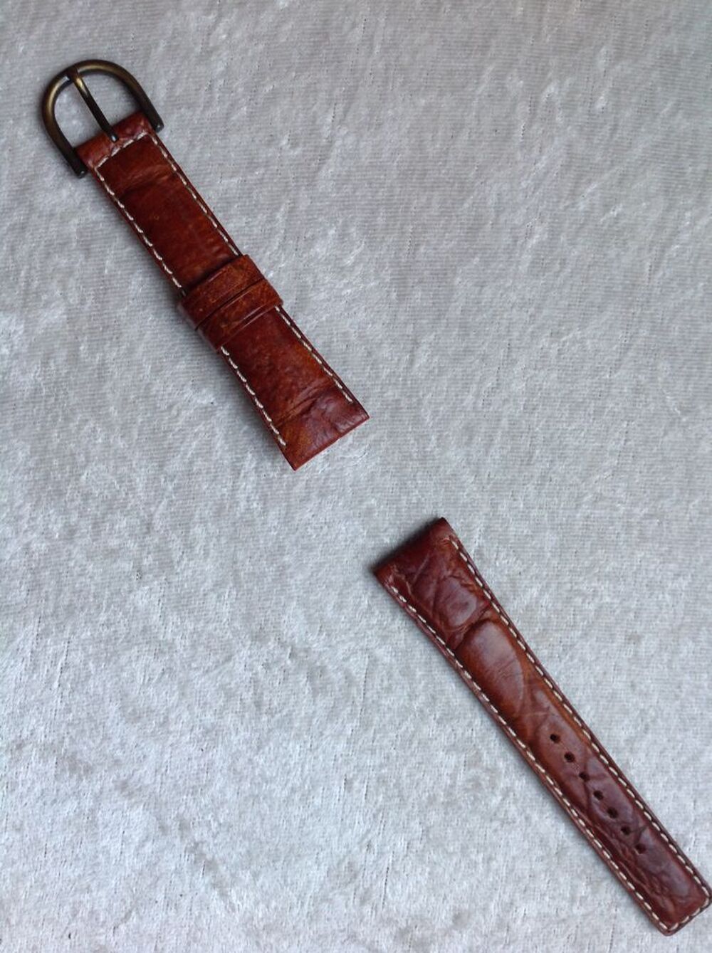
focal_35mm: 35
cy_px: 476
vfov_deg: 52.7
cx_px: 356
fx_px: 962
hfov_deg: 40.6
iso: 64
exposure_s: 1/15
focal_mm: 4.28
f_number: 2.4
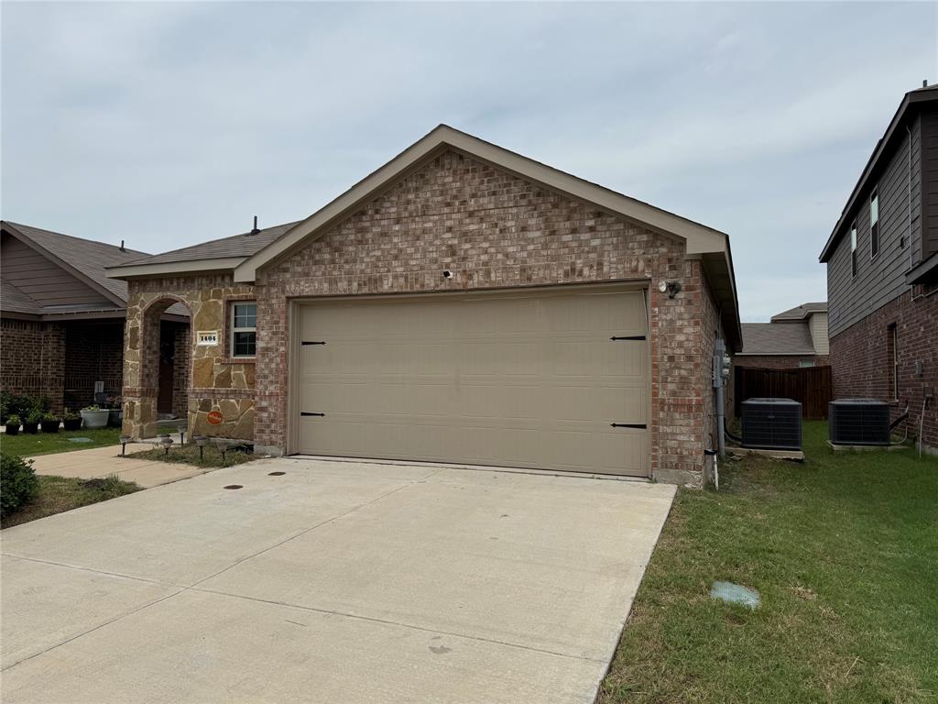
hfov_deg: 71.6
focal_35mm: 24
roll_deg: -0.7
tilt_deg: +2.5
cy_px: 352
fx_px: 650
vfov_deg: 56.8
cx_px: 469
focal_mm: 6.76
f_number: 1.78
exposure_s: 1/9091
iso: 80
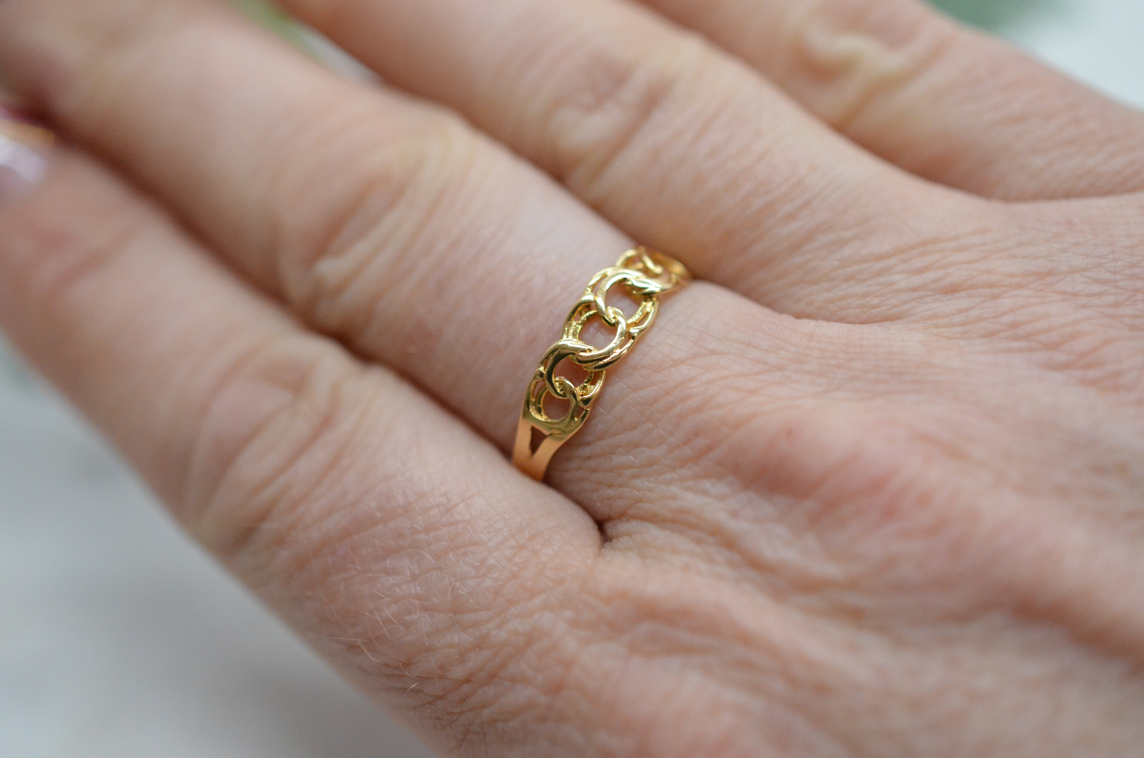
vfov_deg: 22.5
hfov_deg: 33.5
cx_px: 572
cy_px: 379
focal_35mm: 60
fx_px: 1903
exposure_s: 1/2000
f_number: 4
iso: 3200
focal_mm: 40
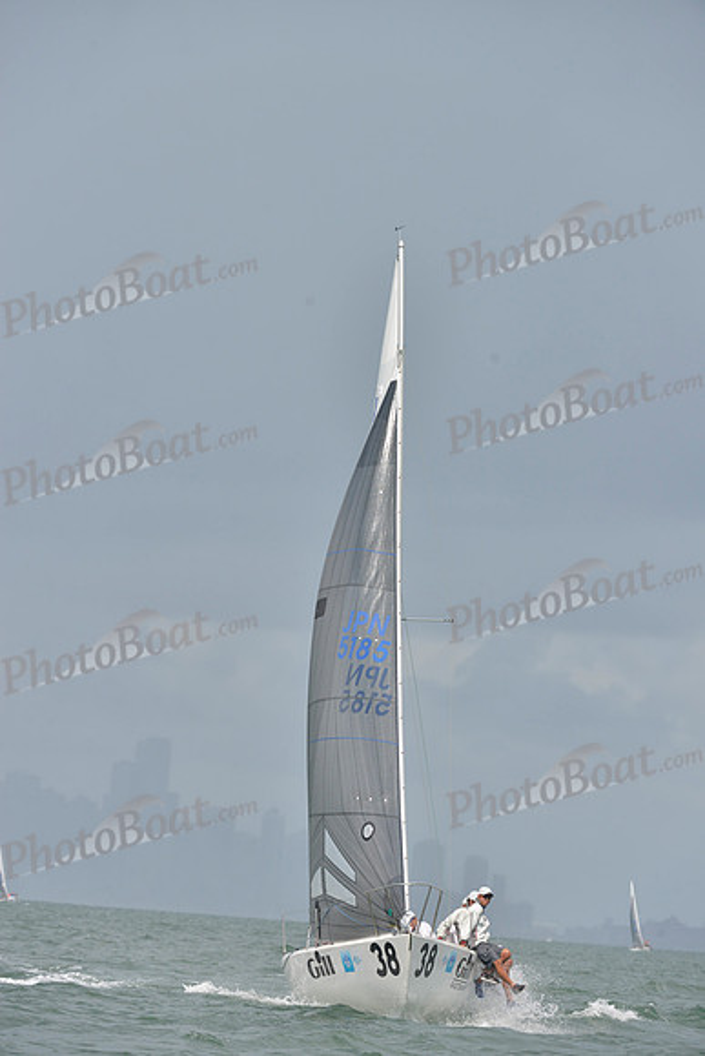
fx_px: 8219
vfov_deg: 7.4
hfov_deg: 4.9
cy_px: 528
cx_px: 352
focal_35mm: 280
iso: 400
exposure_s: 1/1250
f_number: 9
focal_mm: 280
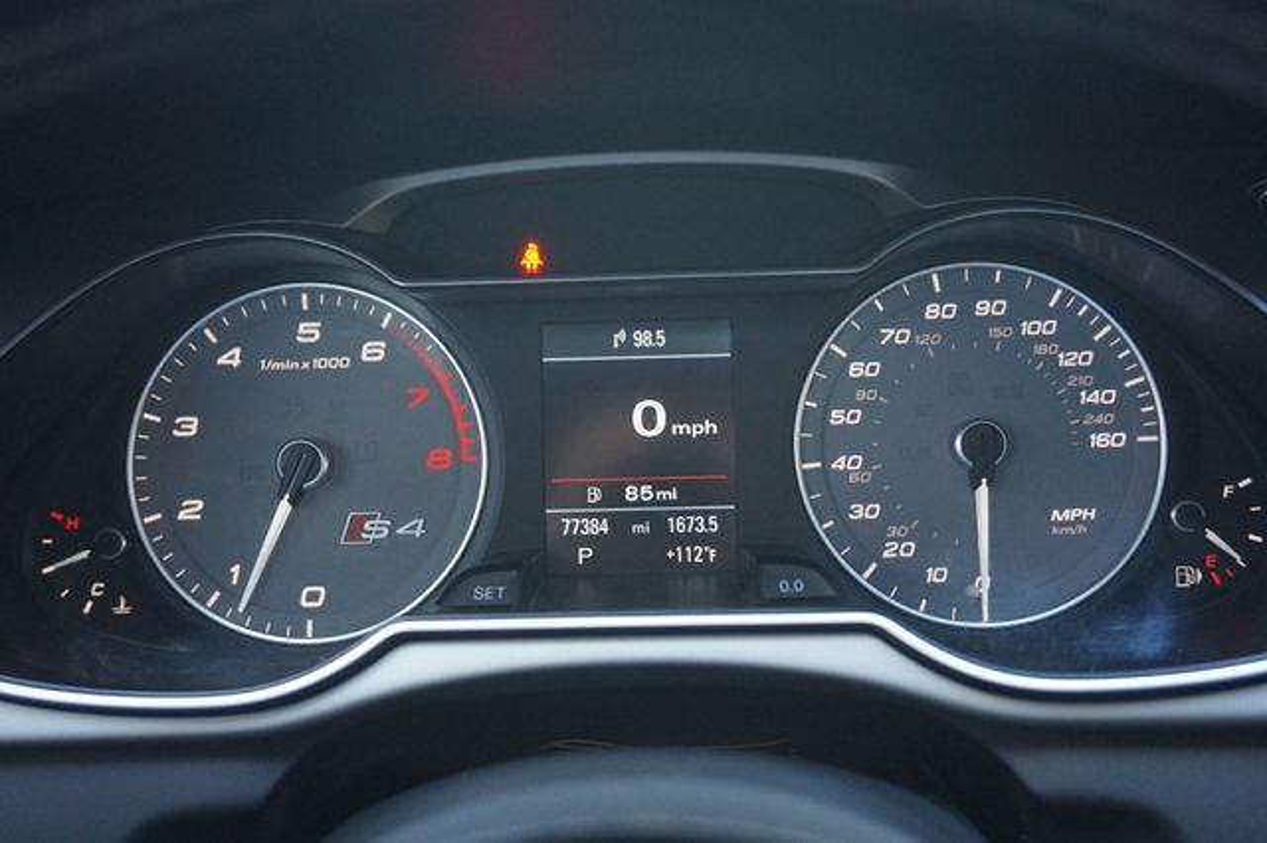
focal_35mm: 34
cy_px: 422
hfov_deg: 55.1
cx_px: 634
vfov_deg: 38.3
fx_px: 1214
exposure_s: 1/60
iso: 1600
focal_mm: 23
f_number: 4
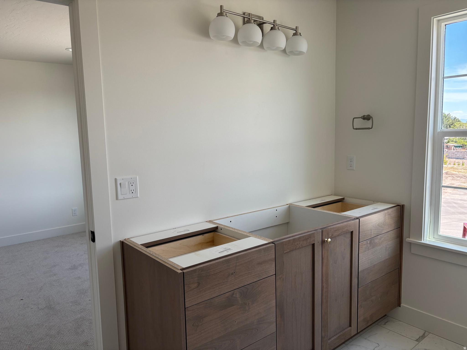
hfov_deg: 67.3
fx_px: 351
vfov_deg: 53.1
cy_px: 175
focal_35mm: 26
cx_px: 234
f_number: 1.6
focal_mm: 5.96
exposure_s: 1/270
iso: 50
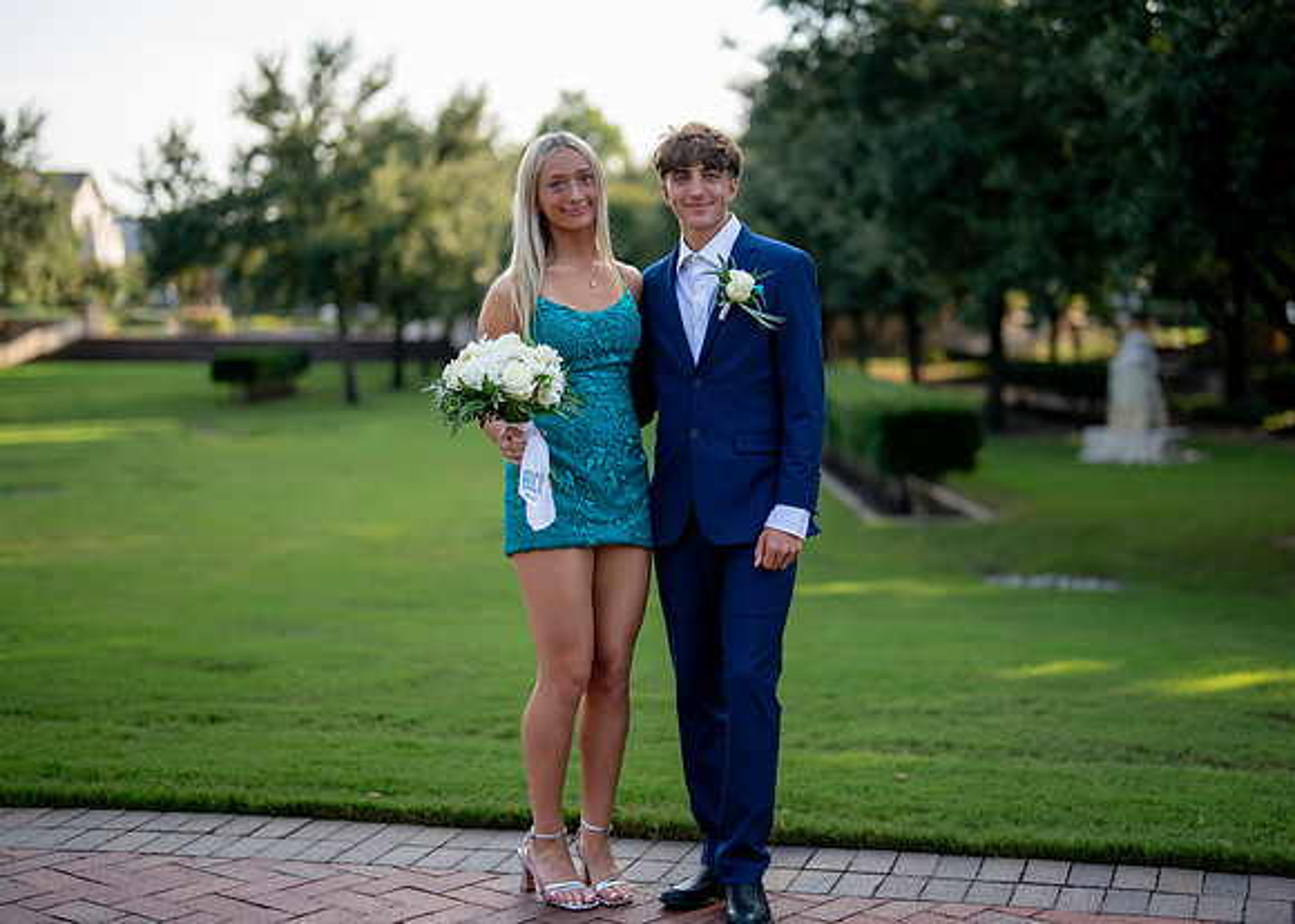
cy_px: 444
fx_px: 2065
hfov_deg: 34.8
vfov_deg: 25.2
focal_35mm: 56
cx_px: 718
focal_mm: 50
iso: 200
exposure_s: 1/2500
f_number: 1.2
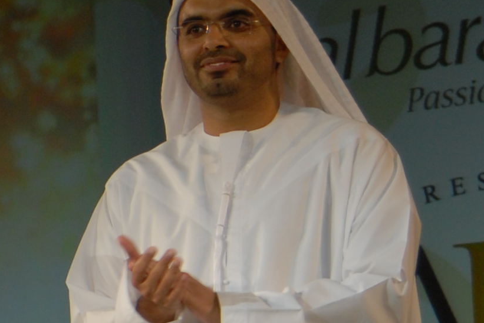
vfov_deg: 4.0
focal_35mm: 340
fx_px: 4570
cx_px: -624
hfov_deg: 5.9
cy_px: 370
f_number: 6.3
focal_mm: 48
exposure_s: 1/125
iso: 200
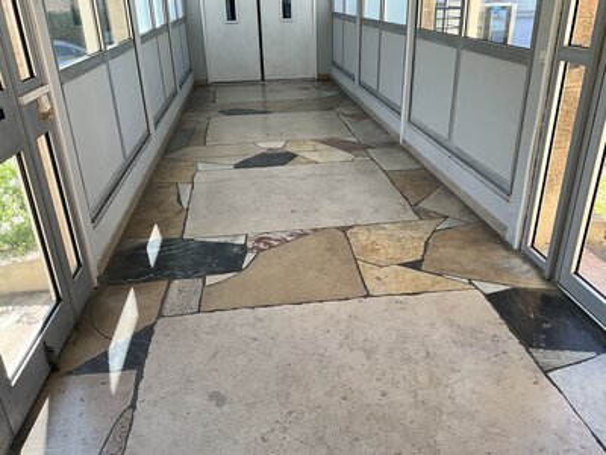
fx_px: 508
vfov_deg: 48.2
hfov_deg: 61.7
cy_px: 228
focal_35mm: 29
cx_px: 303
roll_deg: +0.9
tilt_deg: -26.8
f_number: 1.8
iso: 25
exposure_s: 1/236
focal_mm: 3
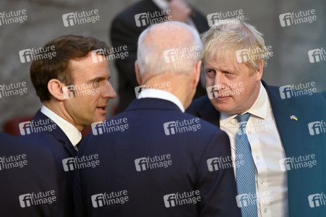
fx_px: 1810
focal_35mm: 200
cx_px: 163
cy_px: 108
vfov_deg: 6.9
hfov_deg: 10.3
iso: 400
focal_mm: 200
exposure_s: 1/400
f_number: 2.8
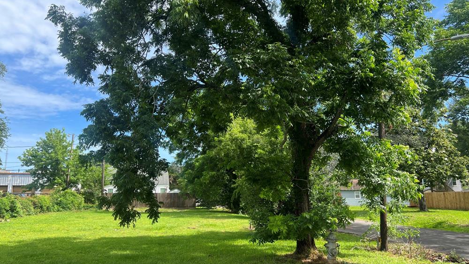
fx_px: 361
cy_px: 134
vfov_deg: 40.2
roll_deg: +0.3
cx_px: 233
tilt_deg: +9.2
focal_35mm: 29
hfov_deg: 66.1
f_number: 1.5
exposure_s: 1/1112
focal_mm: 5.7
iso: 50
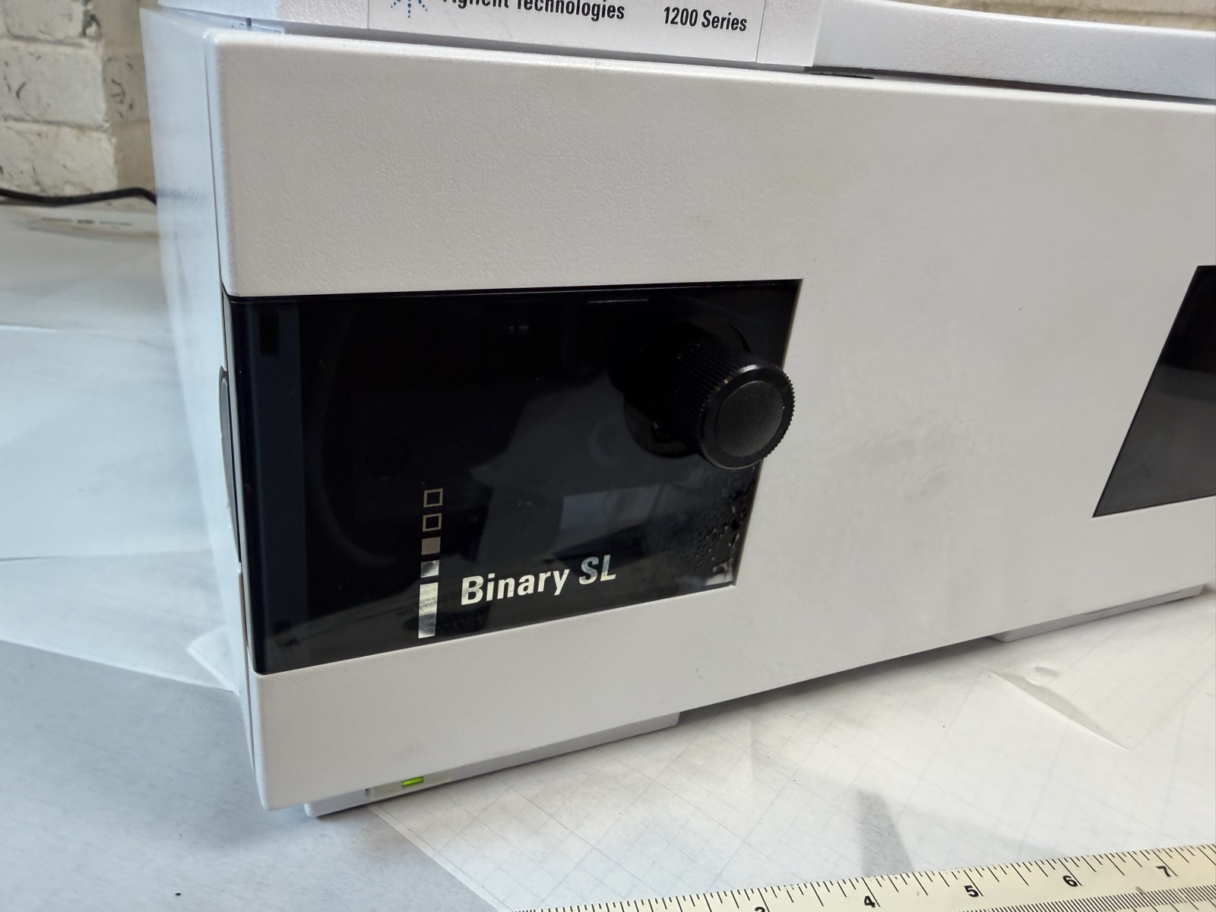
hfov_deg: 71.6
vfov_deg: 56.8
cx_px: 608
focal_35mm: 24
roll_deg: -1.6
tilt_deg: -25.1
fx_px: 843
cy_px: 456
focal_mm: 2.22
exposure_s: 1/120
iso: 125
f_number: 2.2
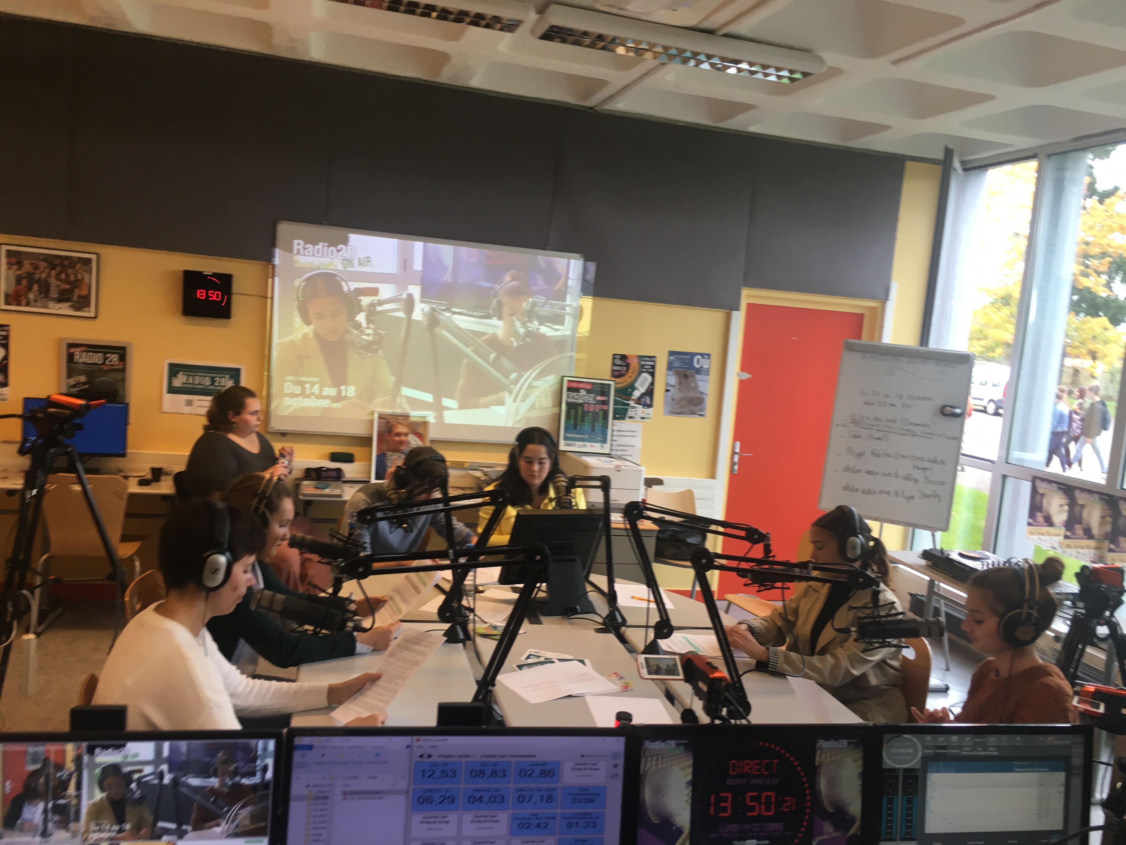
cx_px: 563
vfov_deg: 48.2
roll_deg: -5.3
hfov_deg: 61.7
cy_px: 422
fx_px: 943
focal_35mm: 29
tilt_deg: -6.4
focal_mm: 4.15
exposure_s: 1/33
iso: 25
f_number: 2.2
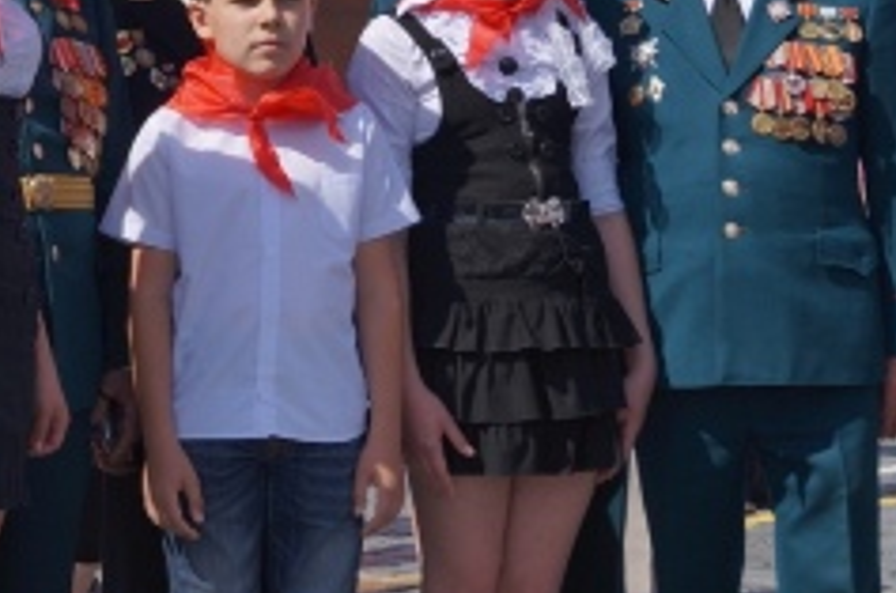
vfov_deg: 12.2
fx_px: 2759
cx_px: 8
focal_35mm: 111
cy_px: 70
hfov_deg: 18.0
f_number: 5.6
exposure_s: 1/800
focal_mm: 35
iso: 100
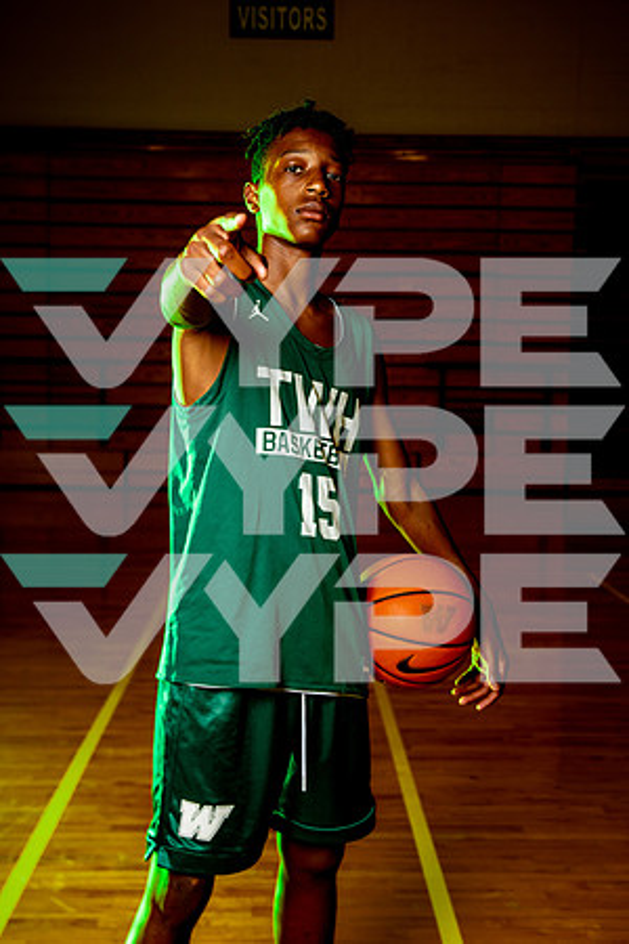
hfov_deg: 27.5
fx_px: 1284
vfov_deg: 40.3
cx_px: 314
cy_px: 472
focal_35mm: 49
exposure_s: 1/250
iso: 200
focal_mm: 49
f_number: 5
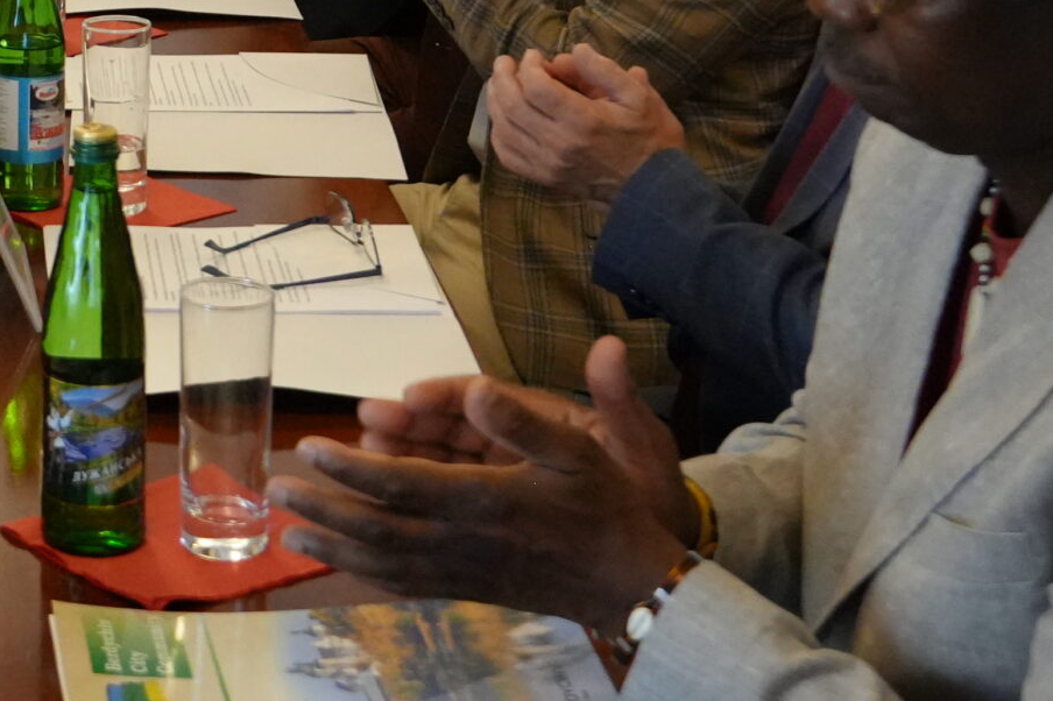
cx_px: -115
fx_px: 2982
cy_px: -168
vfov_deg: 13.0
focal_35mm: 102
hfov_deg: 19.2
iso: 4000
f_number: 4
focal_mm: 24
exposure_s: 1/160
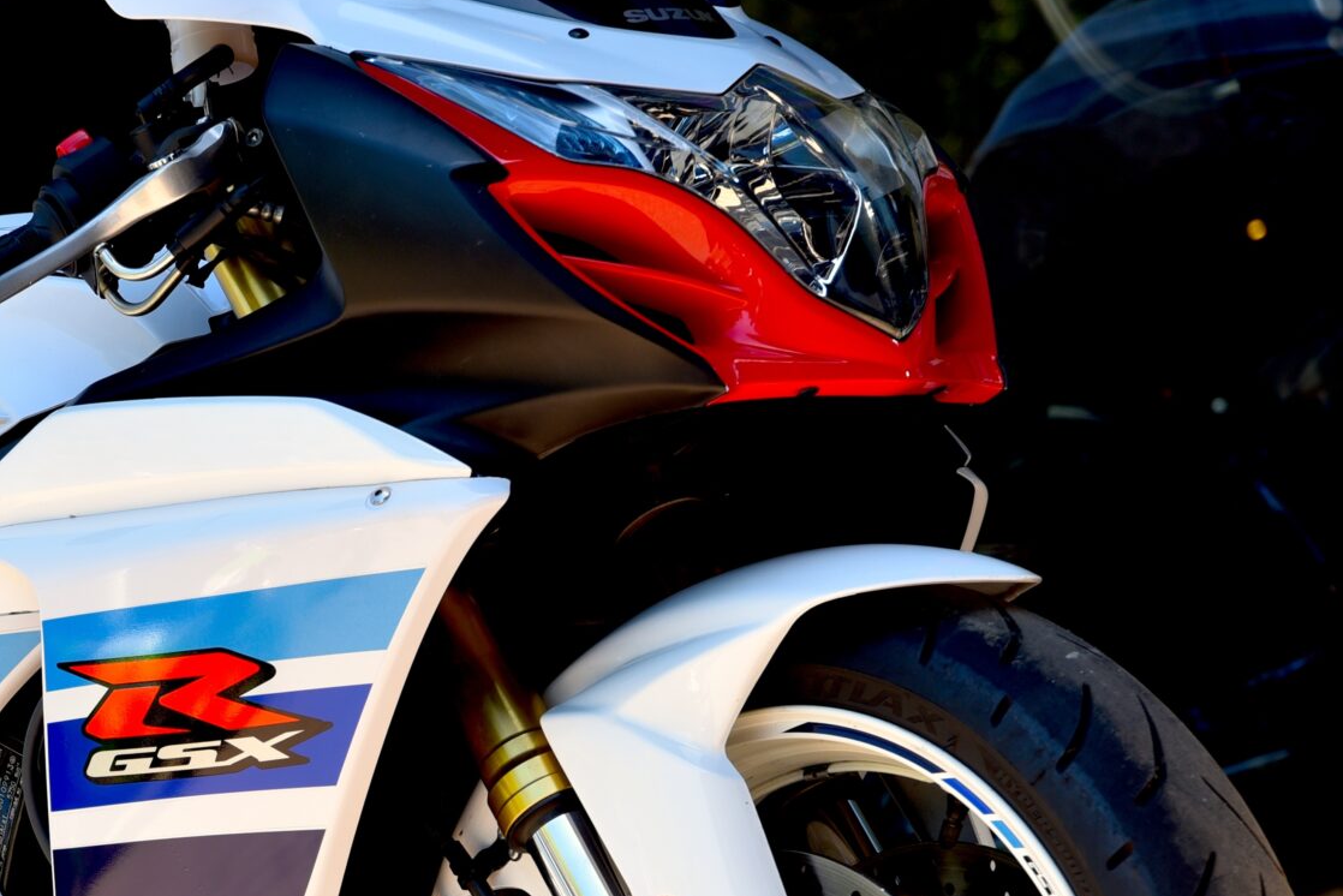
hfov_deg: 14.3
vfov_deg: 9.6
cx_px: 56
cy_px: 730
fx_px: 5298
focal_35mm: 142
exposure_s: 1/100
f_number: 5
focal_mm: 62
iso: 100
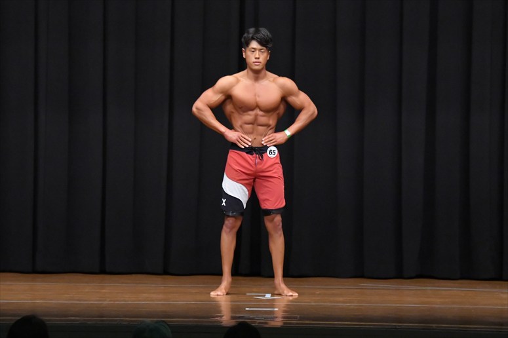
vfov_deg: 6.3
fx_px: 3061
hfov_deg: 9.5
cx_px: 254
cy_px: 169
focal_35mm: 217
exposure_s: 1/400
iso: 8000
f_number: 5.6
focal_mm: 145
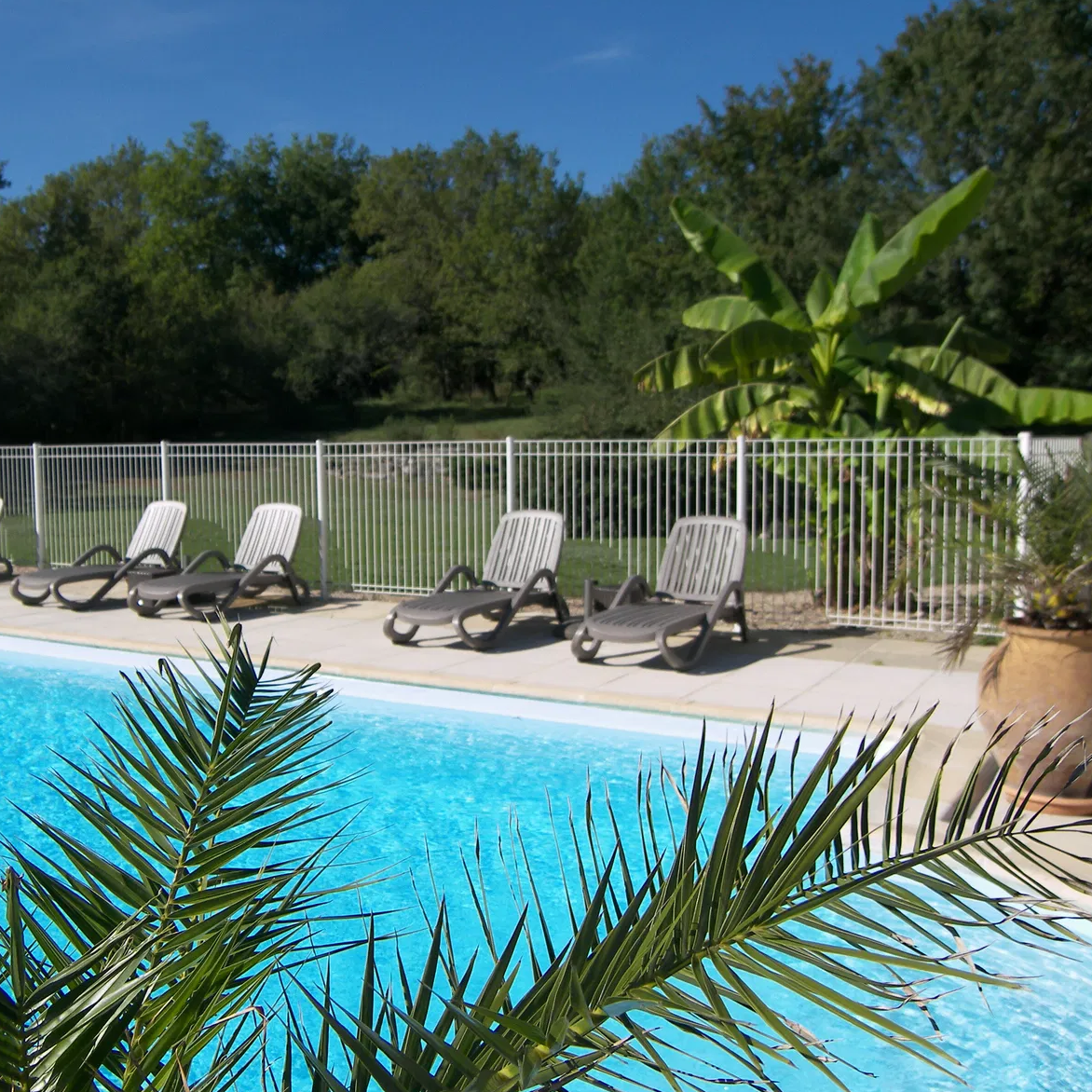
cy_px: 535
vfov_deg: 47.2
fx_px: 1249
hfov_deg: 46.5
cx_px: 368
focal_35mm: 35
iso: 50
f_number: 3.2
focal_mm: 6
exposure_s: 1/1250
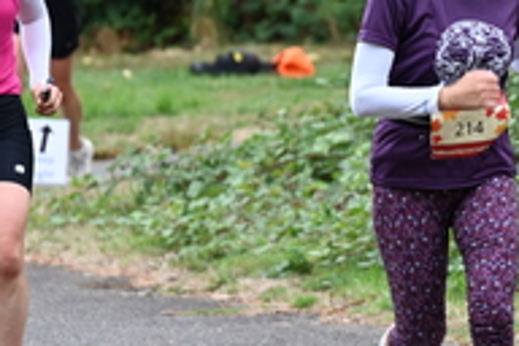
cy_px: 91
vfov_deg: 2.4
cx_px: 435
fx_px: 8275
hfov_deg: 3.6
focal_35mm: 574
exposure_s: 1/250
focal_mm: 200
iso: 400
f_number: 6.3
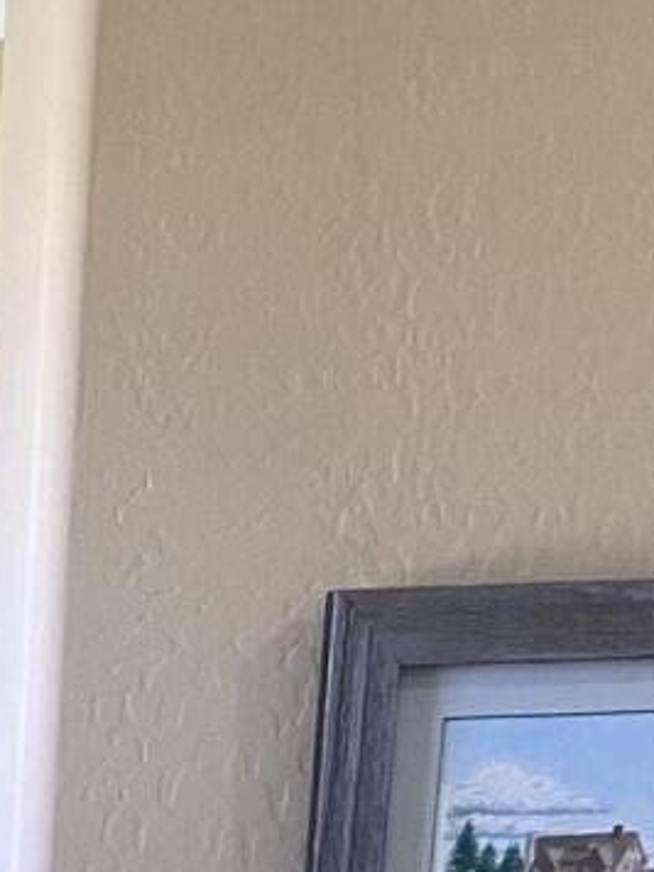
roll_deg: +1.3
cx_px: -803
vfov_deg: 10.5
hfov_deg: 9.3
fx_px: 3678
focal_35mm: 146
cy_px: 2447
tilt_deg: -20.5
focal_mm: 4.25
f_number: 1.8
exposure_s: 1/60
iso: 100
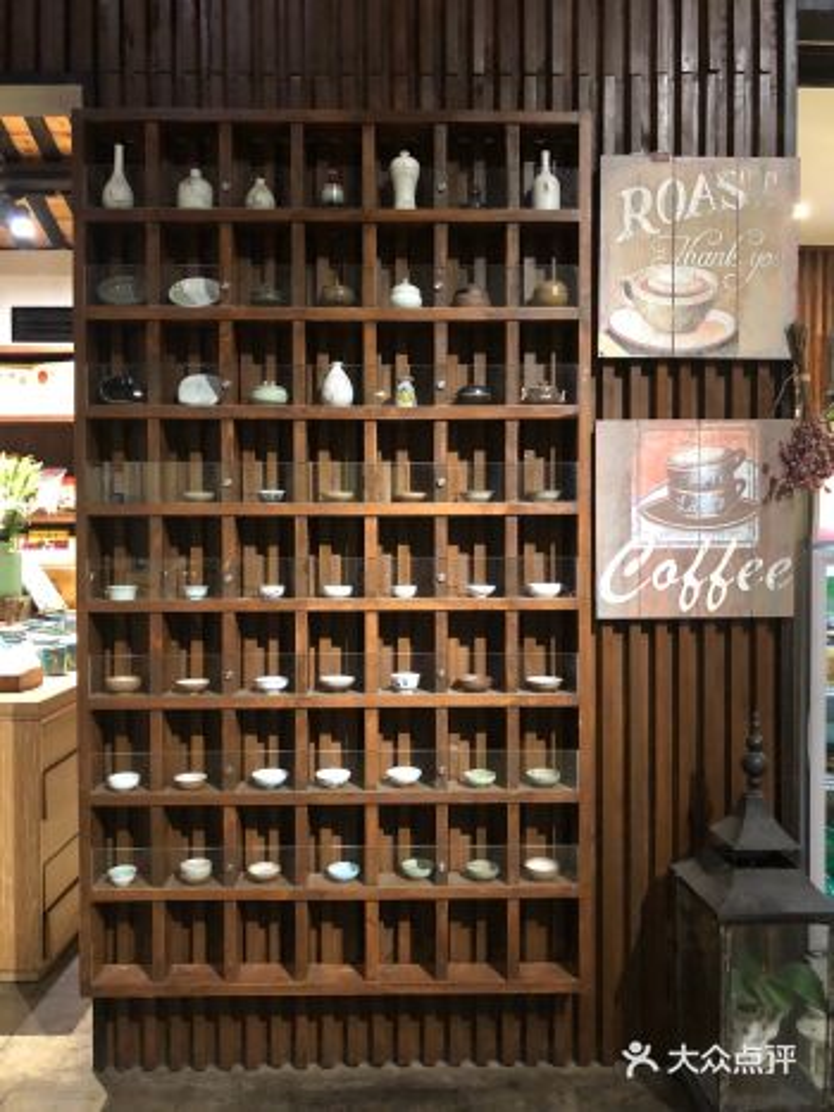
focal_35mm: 29
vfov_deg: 61.7
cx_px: 417
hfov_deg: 48.2
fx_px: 932
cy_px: 556
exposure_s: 1/4
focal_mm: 3.99
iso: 100
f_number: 1.8
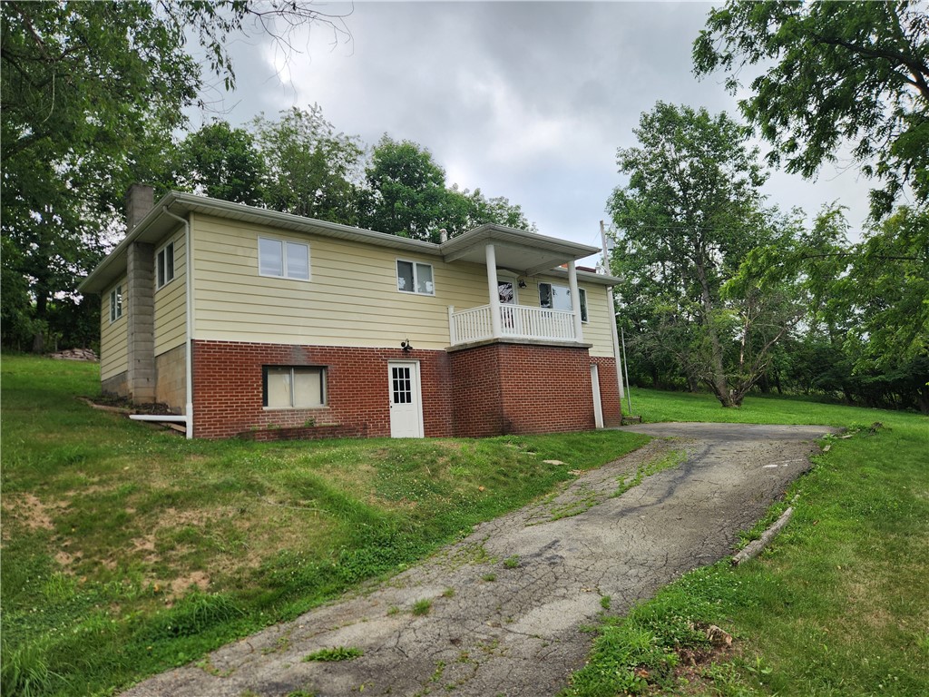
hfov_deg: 73.9
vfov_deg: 58.9
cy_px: 348
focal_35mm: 23
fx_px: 617
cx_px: 464
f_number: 1.8
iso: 20
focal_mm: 5.4
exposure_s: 1/1248
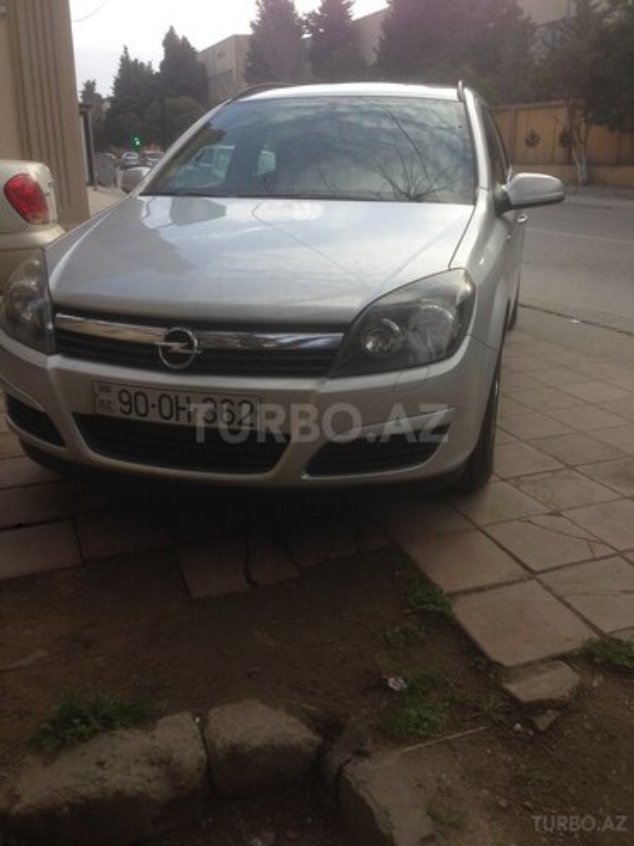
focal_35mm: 33
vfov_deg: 55.4
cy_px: 423
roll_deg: +0.3
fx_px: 806
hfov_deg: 42.9
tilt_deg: -19.8
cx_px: 317
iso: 50
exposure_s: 1/361
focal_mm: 4.12
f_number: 2.4
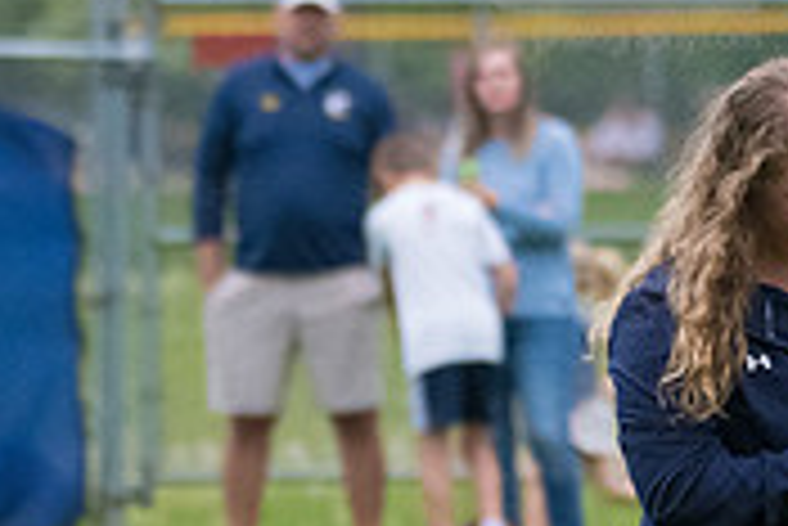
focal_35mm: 1091
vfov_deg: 1.3
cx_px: 1261
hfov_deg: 1.9
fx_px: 23900
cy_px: 513
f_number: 5.6
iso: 4000
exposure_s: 1/1600
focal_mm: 220
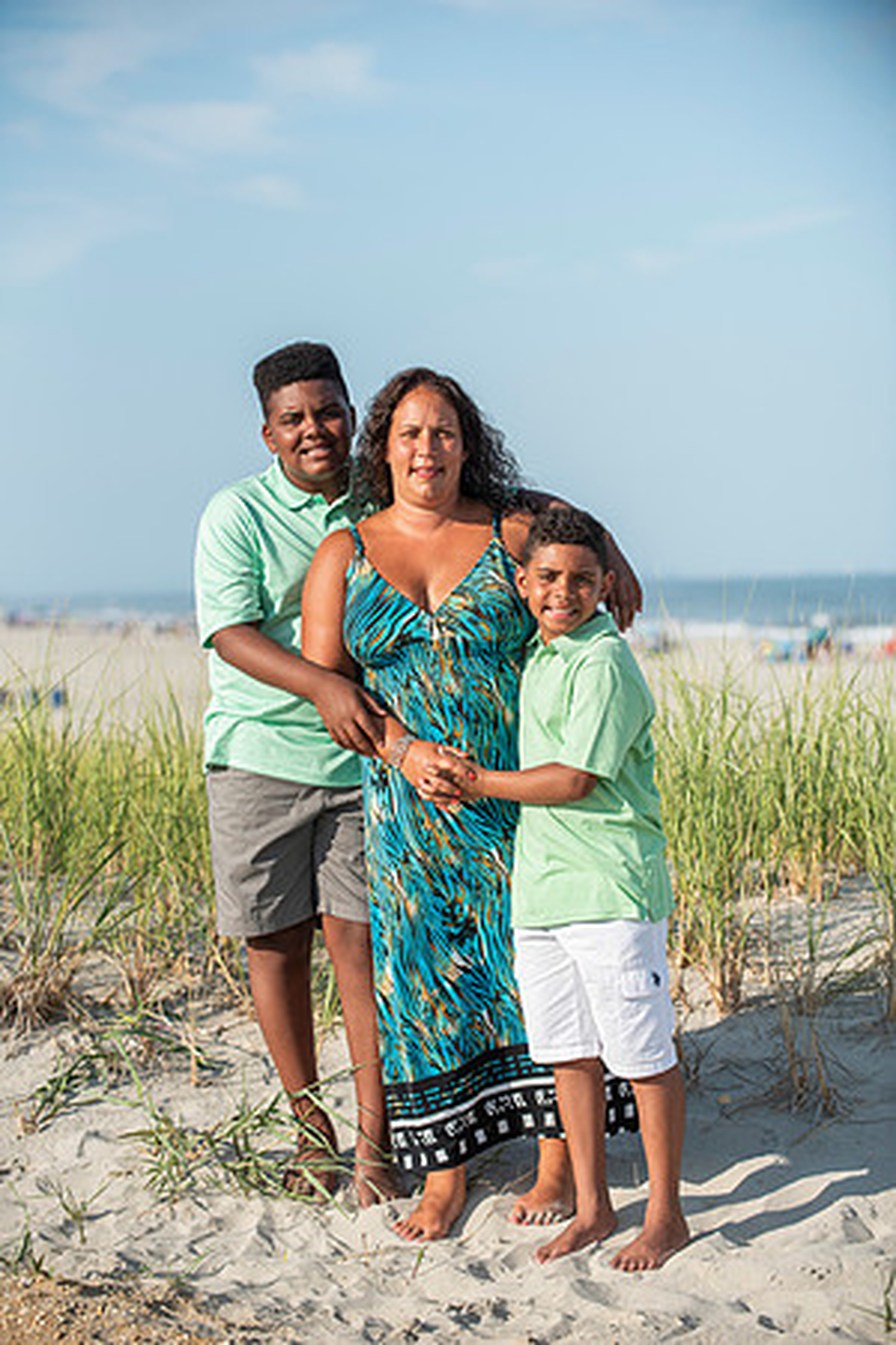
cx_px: 448
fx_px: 3920
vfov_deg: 19.5
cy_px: 672
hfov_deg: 13.0
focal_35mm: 105
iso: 250
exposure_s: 1/3200
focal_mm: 105
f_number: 4
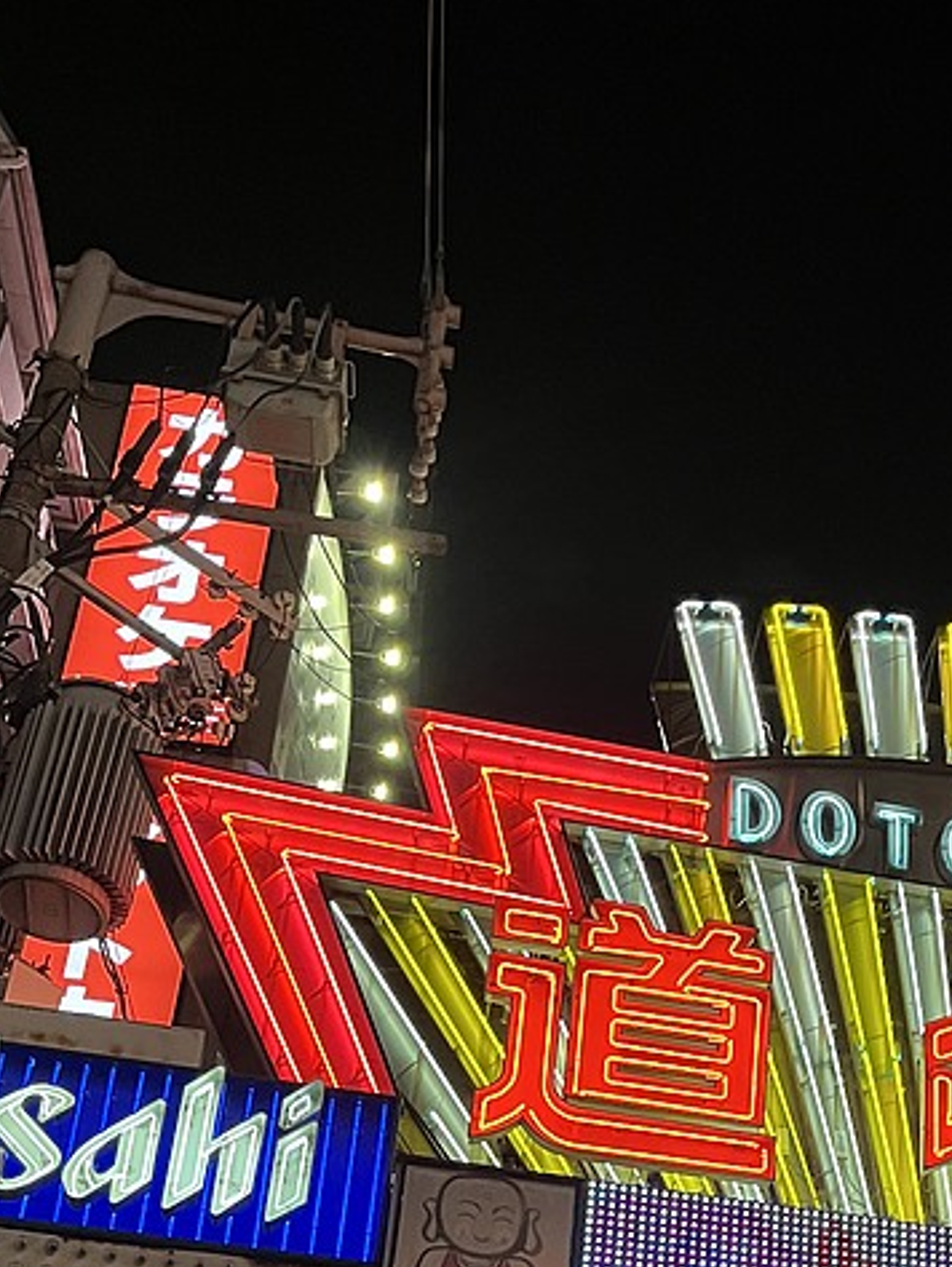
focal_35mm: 57
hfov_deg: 24.7
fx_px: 2088
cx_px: 920
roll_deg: +1.7
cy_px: 1243
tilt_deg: +28.9
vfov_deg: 31.4
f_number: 1.6
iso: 125
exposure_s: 1/60
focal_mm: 5.1
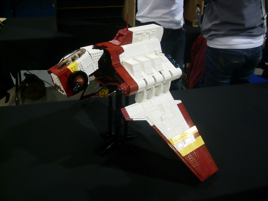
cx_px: 132
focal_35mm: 38
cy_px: 100
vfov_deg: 37.7
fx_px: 294
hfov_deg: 49.0
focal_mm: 6.3
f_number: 2.8
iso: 200
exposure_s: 1/15
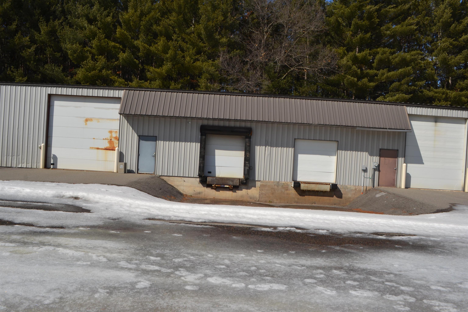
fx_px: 390
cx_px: 234
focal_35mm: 30
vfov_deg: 43.6
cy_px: 156
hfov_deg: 61.9
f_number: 10
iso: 100
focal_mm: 20
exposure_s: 1/200
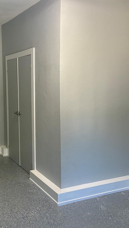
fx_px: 249
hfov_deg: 28.3
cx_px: 24
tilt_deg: -6.3
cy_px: 109
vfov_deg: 49.4
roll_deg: -0.9
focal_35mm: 41
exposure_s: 1/120
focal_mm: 5.96
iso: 125
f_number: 1.6
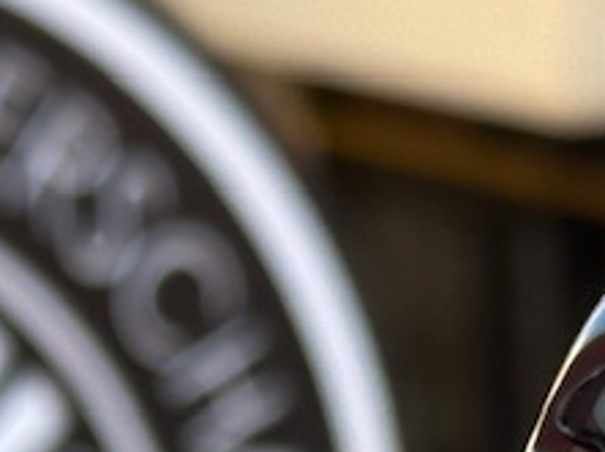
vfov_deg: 5.2
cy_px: 1065
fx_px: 4836
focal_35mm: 277
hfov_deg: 7.2
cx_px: 210
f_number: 1.78
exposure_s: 1/401
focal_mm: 6.86
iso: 64
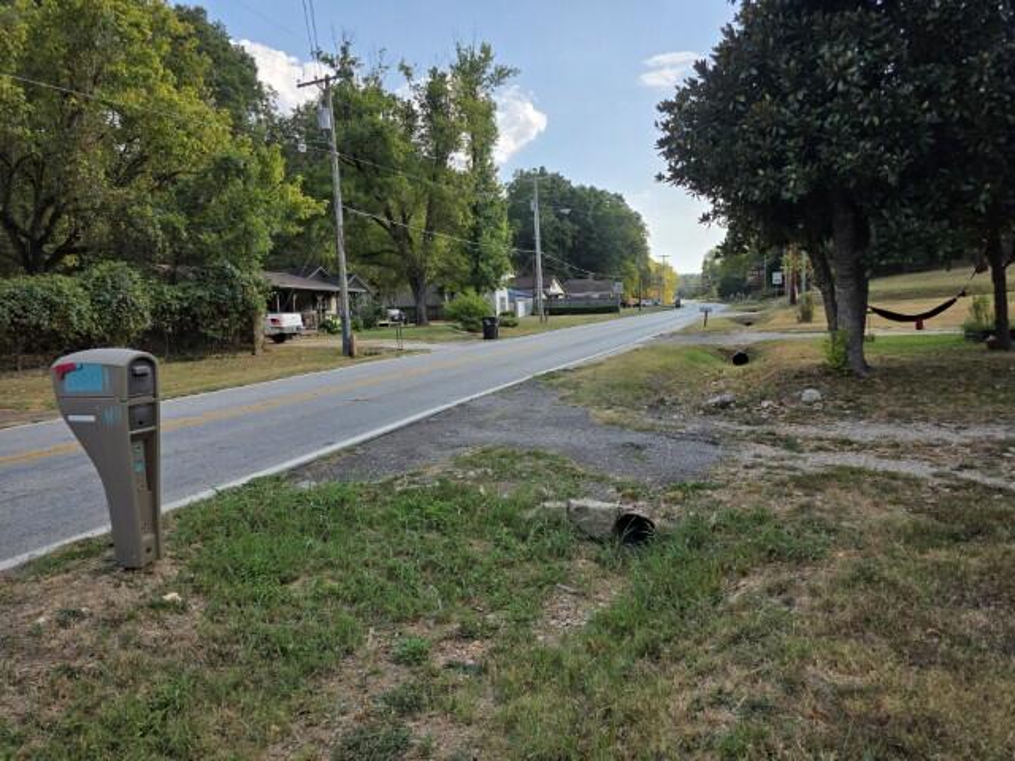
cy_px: 380
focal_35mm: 23
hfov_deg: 73.9
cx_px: 508
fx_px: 674
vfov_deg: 58.9
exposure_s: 1/4237
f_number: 1.7
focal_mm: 6.3
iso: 80
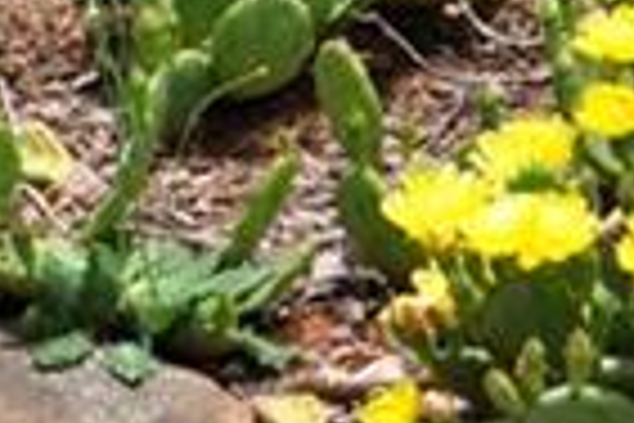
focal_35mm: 456
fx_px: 8030
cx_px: 1394
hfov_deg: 4.4
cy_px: -484
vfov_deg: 3.0
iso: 200
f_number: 10
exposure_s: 1/400
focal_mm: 42
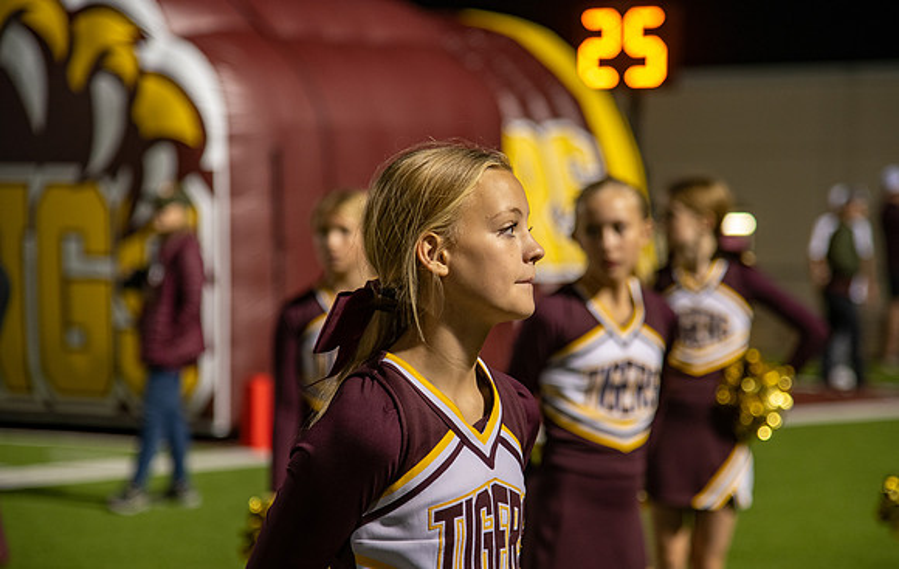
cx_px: 488
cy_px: 322
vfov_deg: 9.5
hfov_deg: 15.0
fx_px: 3424
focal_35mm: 139
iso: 640
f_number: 4
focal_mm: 120
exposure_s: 1/100
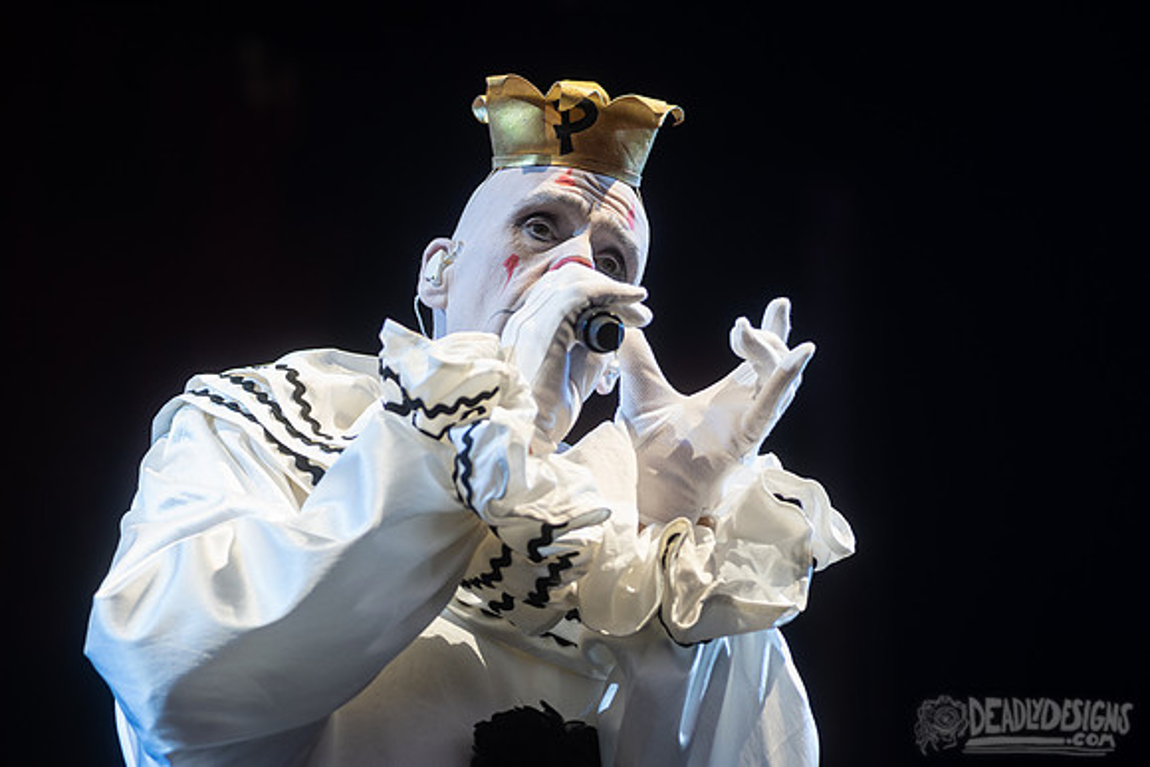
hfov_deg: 16.5
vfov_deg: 11.1
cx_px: 615
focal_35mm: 124
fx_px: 3961
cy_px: 357
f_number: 5
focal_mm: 116
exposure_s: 1/400
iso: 640
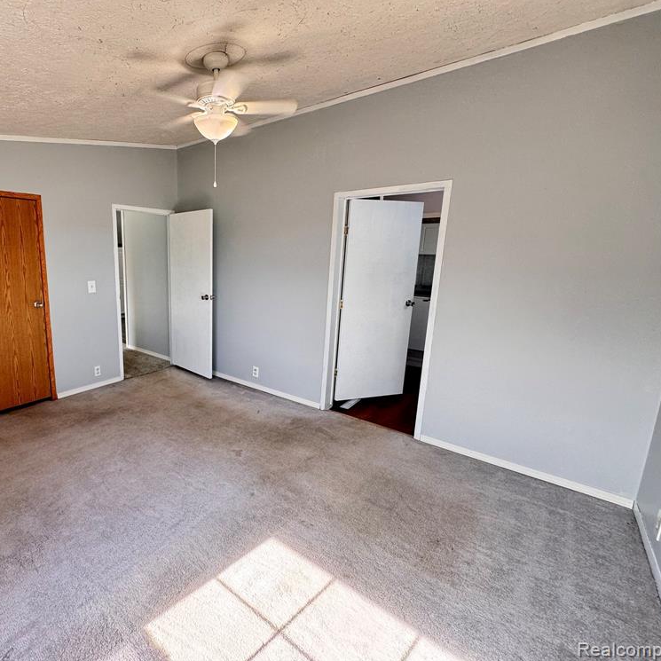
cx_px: 213
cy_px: 323
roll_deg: -0.9
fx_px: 367
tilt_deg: -11.5
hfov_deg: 80.8
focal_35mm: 17
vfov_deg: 84.0
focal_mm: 2.22
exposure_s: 1/120
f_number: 2.2
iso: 100
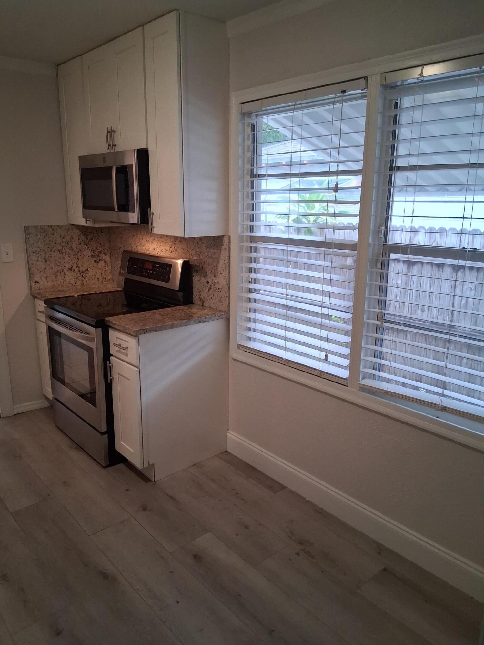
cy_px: 322
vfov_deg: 67.3
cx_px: 242
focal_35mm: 26
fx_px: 485
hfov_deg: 53.1
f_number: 1.8
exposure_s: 1/120
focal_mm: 3.98
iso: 400
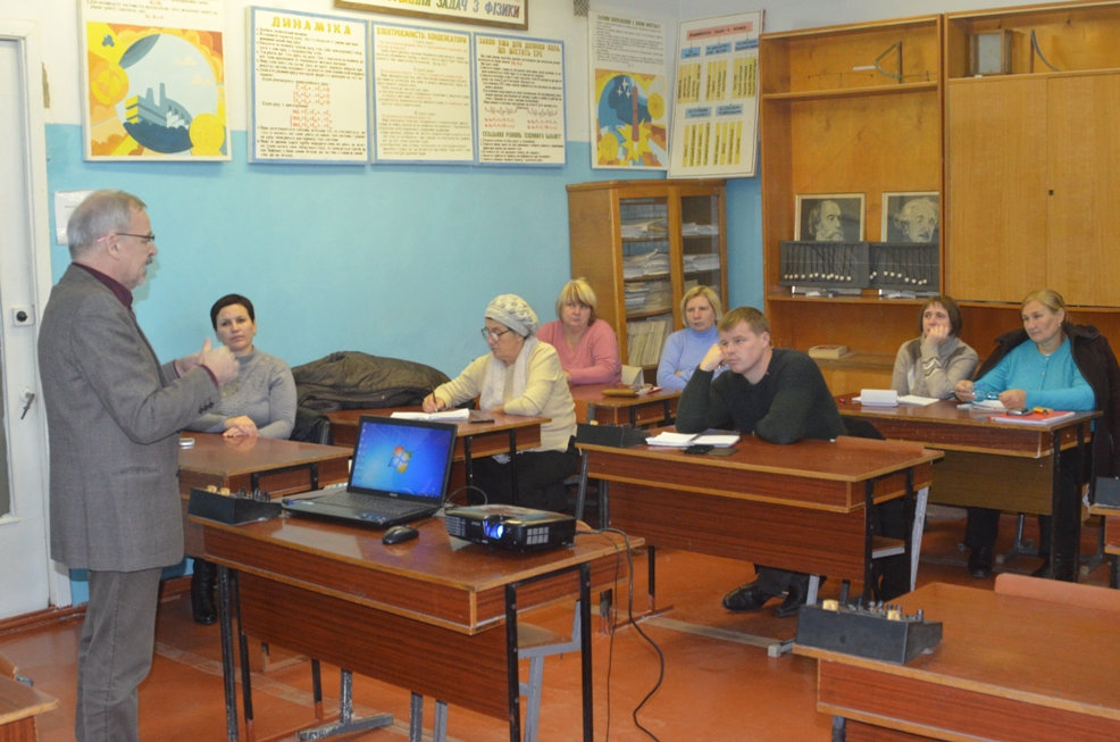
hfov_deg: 46.5
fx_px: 1304
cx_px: 560
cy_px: 371
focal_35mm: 42
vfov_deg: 31.8
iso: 2500
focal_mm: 28
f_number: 6.3
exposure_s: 1/60
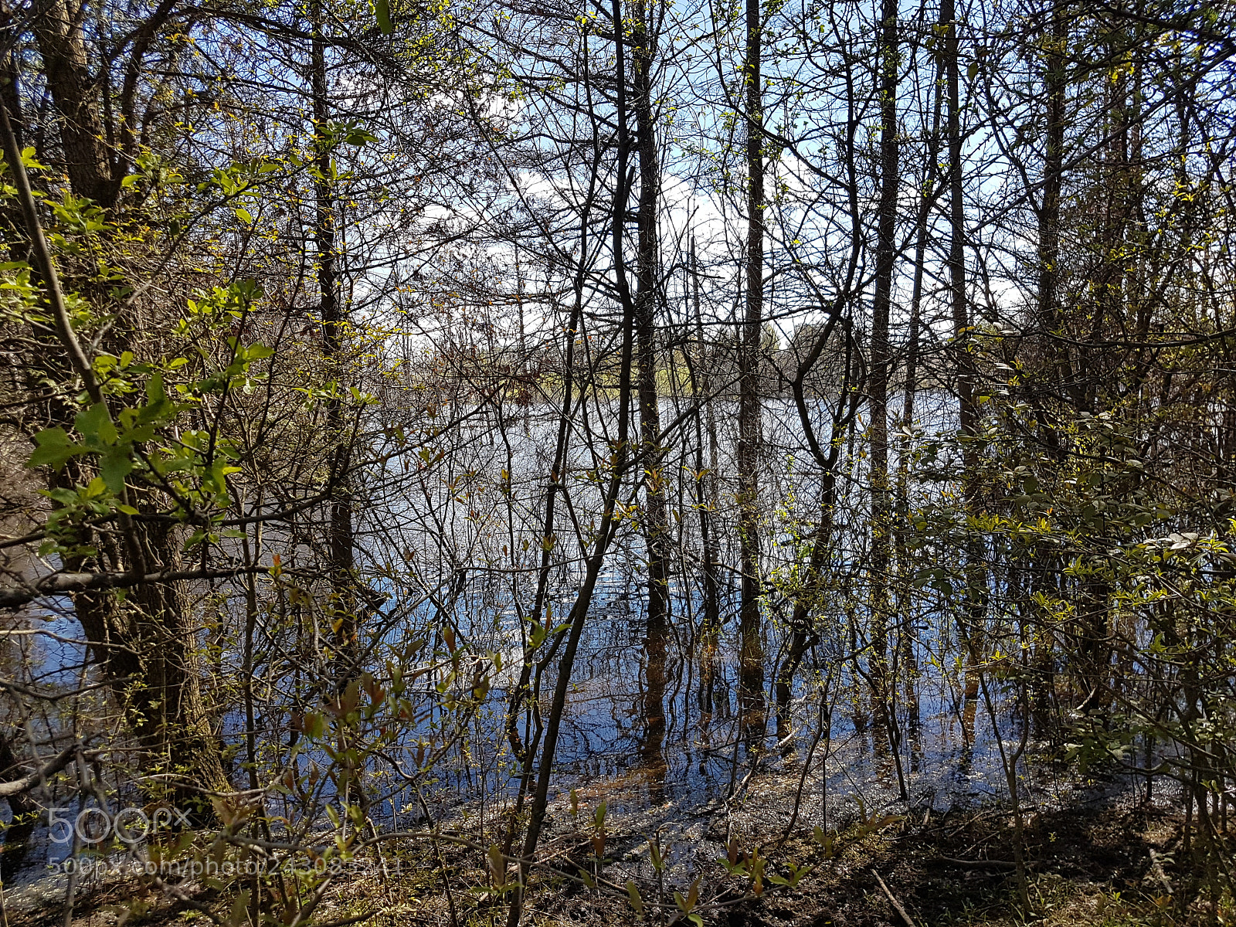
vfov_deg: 53.1
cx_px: 618
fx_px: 928
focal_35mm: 26
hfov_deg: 67.3
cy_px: 464
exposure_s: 1/904
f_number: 1.7
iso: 40
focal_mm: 4.2
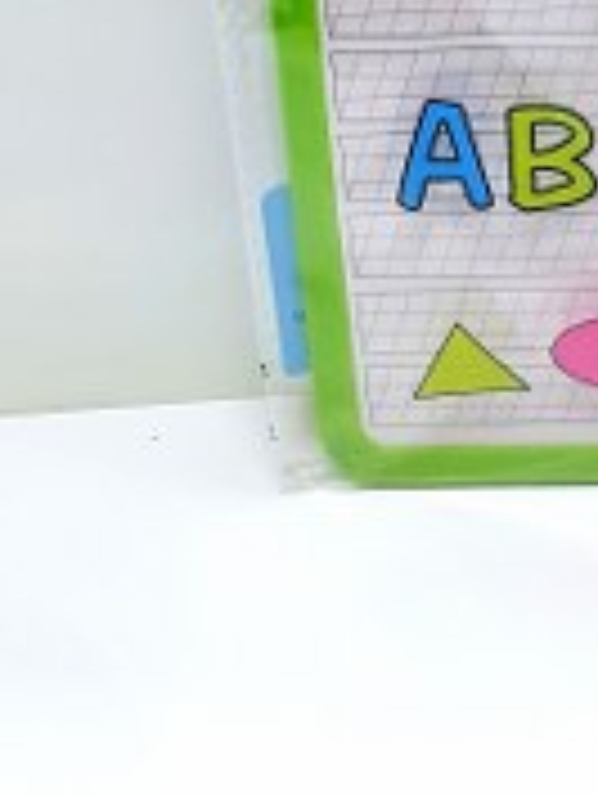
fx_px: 2025
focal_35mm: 88
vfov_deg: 19.7
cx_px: 859
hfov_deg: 15.6
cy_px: -355
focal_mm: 4.32
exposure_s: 1/50
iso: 320
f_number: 2.4
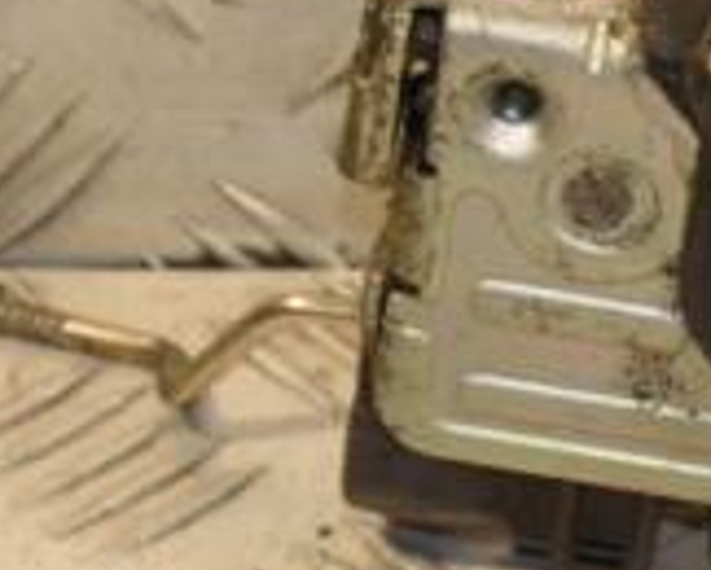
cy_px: 110
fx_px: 8764
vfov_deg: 3.7
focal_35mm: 416
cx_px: 1071
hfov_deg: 4.6
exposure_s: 1/200
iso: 800
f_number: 6.3
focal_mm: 80
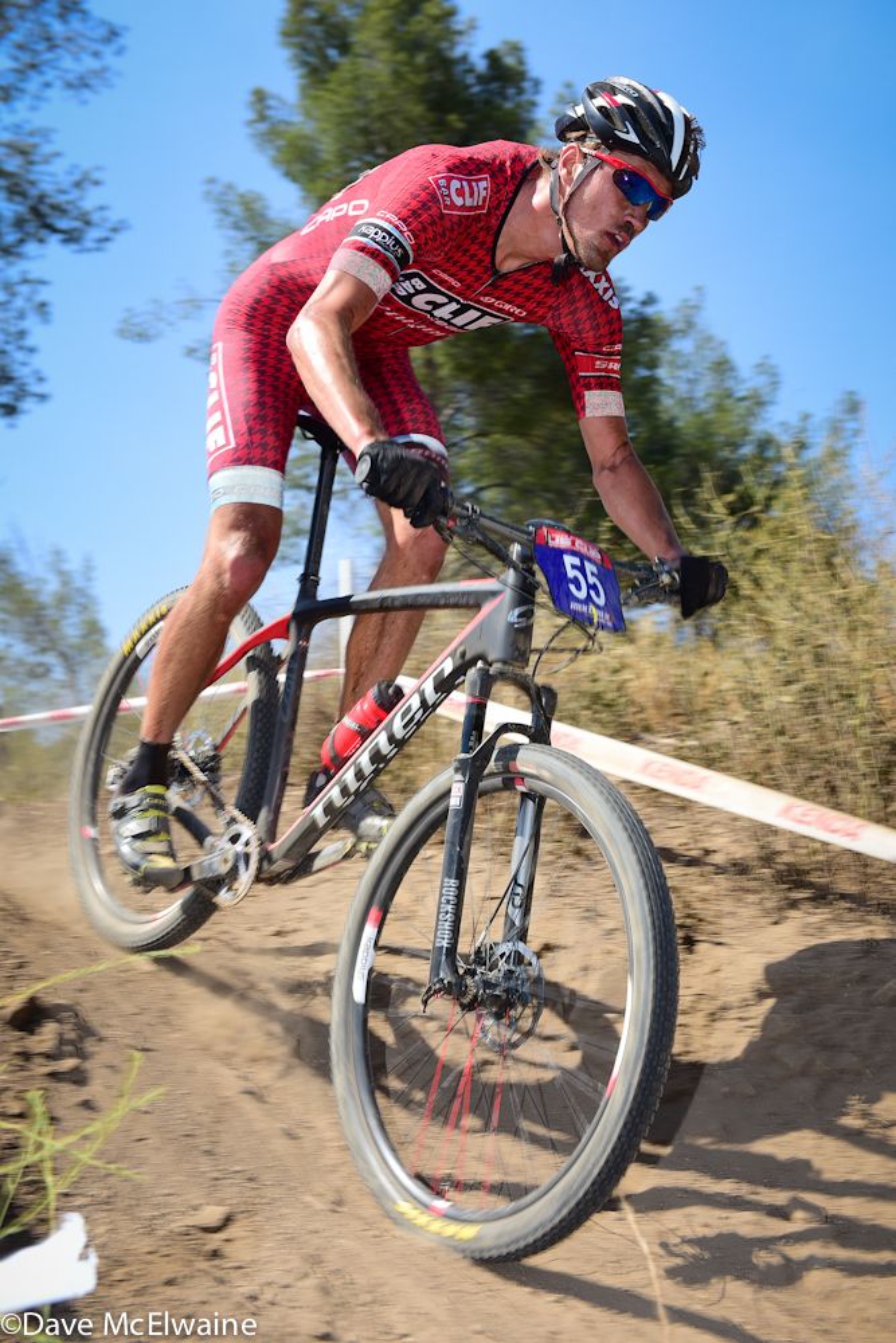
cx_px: 448
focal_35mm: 48
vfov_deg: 41.1
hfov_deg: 28.1
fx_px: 1791
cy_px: 672
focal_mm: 48
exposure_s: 1/250
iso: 100
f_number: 6.3
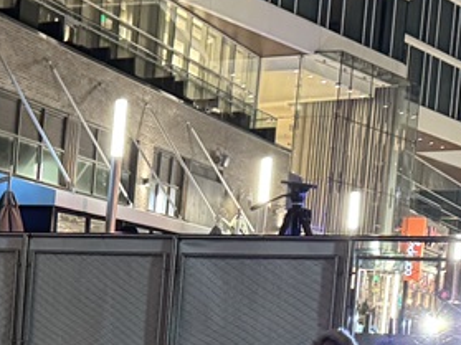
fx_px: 1305
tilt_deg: -4.6
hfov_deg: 18.7
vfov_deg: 14.6
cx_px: -134
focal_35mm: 98
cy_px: 417
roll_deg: -3.7
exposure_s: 1/30
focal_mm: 6.76
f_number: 1.78
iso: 800
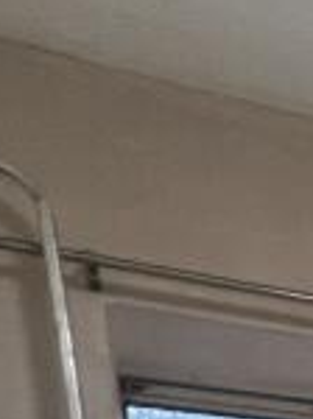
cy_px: 835
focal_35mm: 89
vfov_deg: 16.7
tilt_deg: -5.2
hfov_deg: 9.3
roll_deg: +1.3
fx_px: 1076
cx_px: 1118
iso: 200
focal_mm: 1.57
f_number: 1.8
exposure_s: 1/100
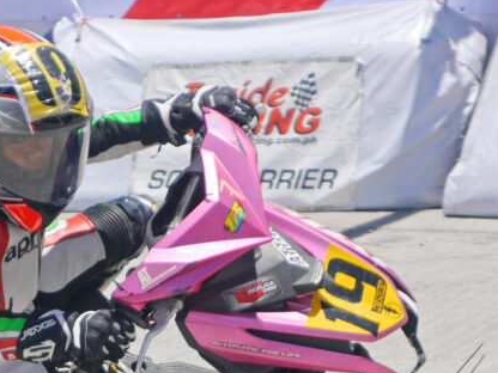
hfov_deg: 9.6
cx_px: 195
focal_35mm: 207
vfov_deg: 7.2
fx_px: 2978
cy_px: 320
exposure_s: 1/1000
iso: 160
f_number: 5.6
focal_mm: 42
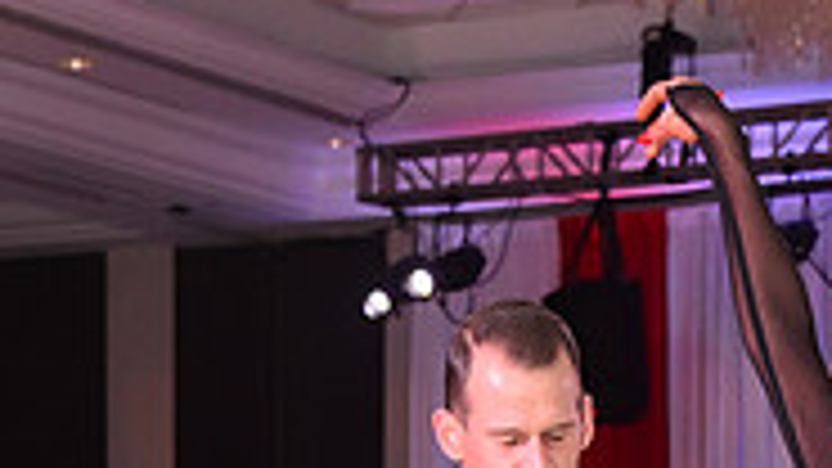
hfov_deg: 12.5
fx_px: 3772
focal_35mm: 171
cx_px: 726
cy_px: 914
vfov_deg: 6.9
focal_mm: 52
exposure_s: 1/320
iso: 2500
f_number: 6.3
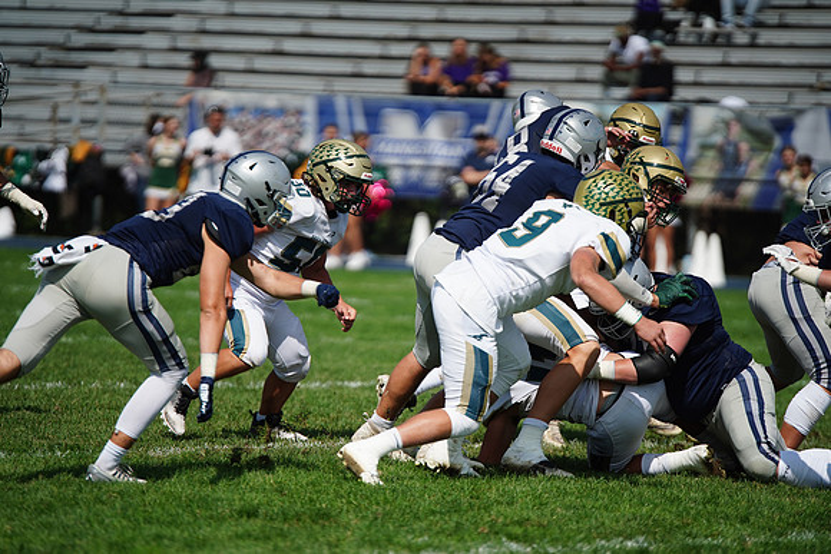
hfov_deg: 6.9
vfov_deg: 4.6
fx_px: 6926
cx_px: 416
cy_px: 277
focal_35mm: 300
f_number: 2.8
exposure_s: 1/8000
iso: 400
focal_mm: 300
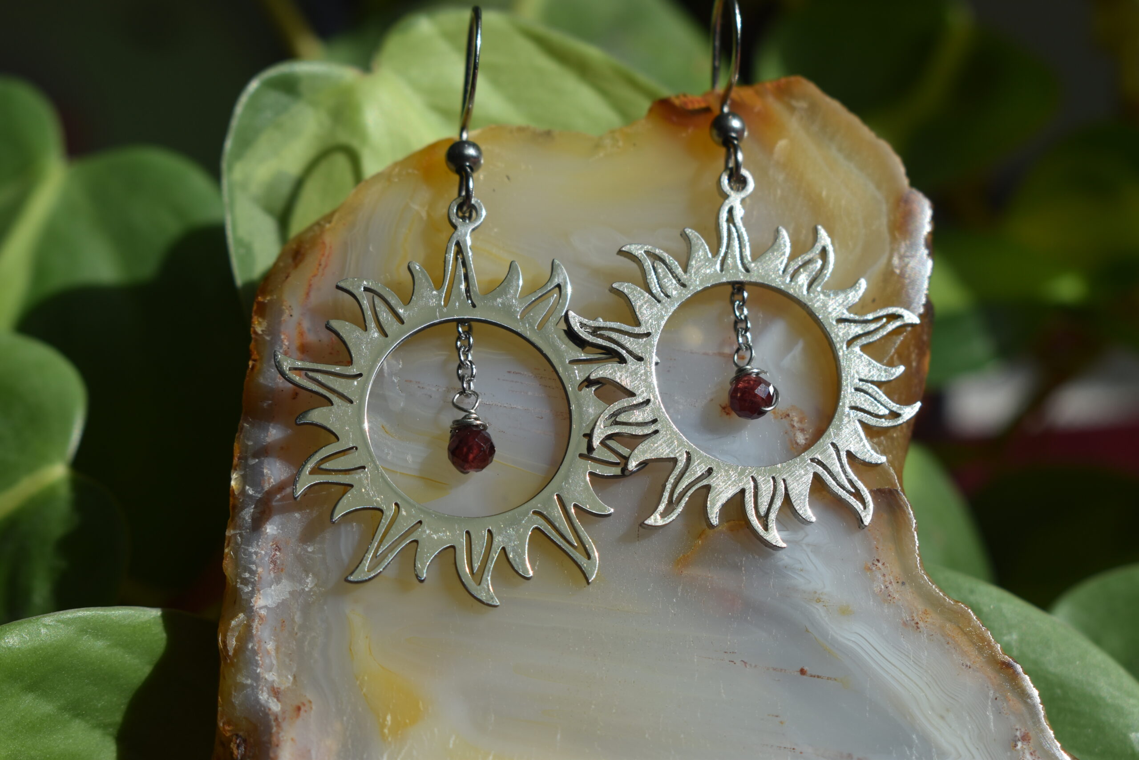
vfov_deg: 21.6
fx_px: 1993
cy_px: 380
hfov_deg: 31.9
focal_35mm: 63
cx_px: 570
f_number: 8
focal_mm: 42
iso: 100
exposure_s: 1/320
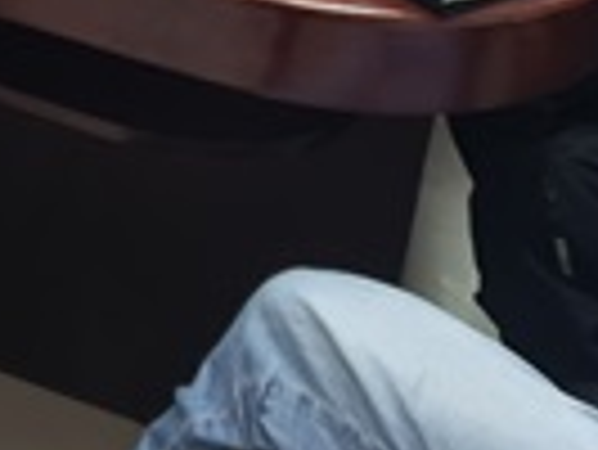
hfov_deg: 12.3
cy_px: -801
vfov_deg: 9.2
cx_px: -733
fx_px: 2334
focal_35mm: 135
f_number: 2
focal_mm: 5.75
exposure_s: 1/99.2
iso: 125
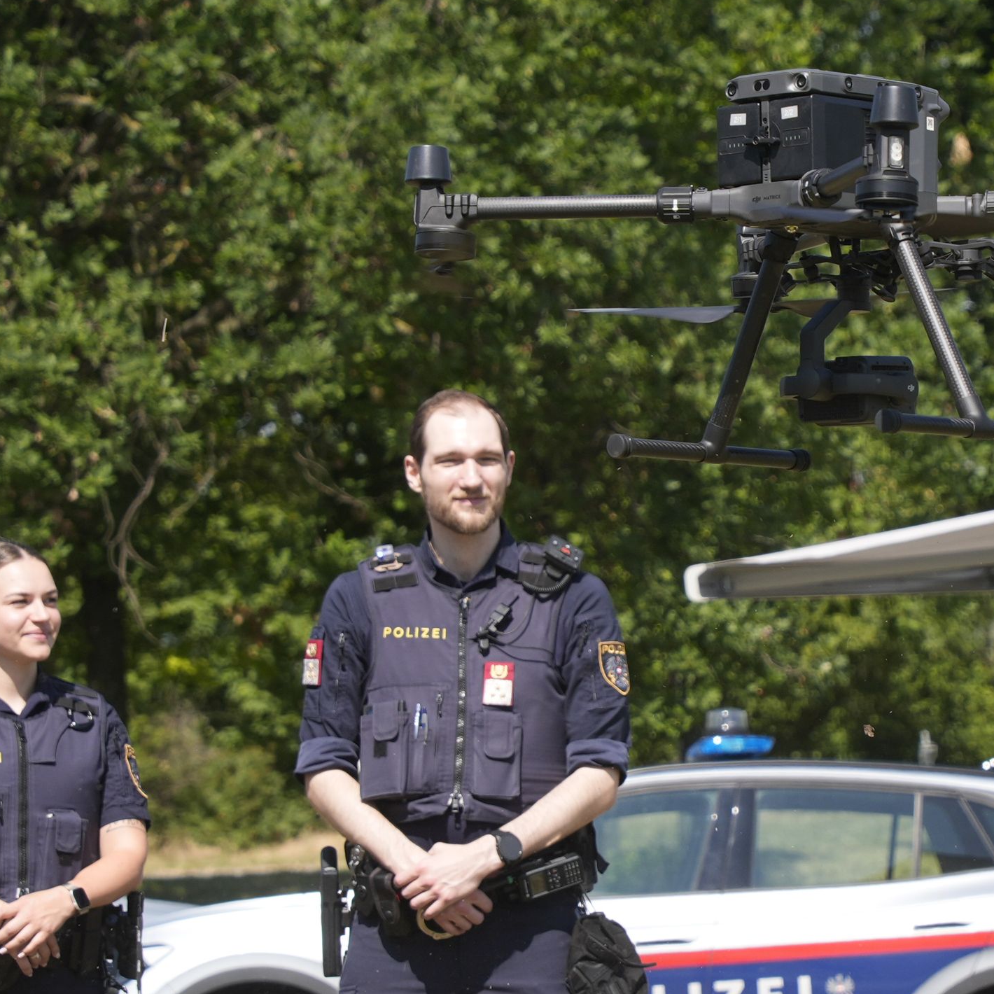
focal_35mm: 225
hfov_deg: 7.8
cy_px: 579
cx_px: 780
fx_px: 7310
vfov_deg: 7.8
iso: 250
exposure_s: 1/800
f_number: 6.3
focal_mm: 94
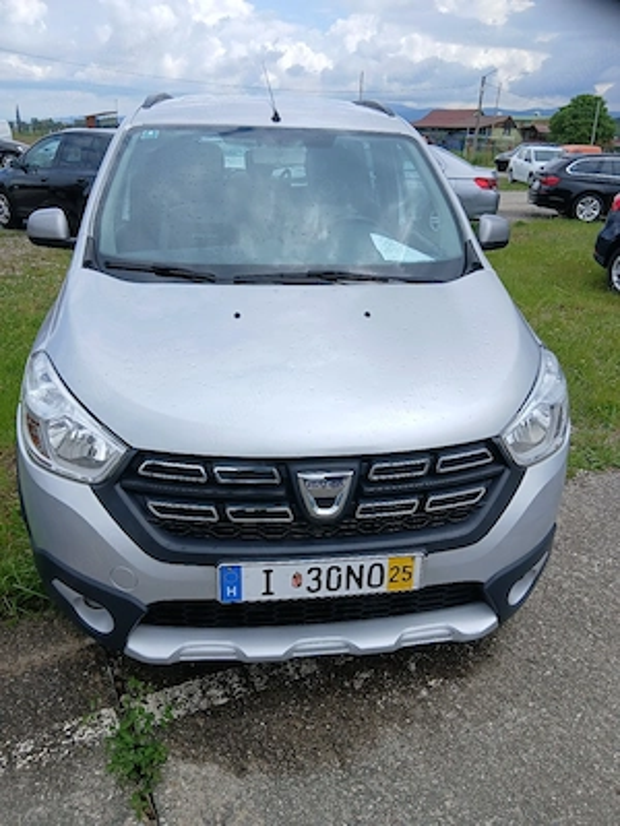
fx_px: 621
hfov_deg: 53.1
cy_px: 413
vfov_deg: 67.3
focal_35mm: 26
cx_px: 310
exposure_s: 1/435
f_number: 1.8
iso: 20
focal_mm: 3.98
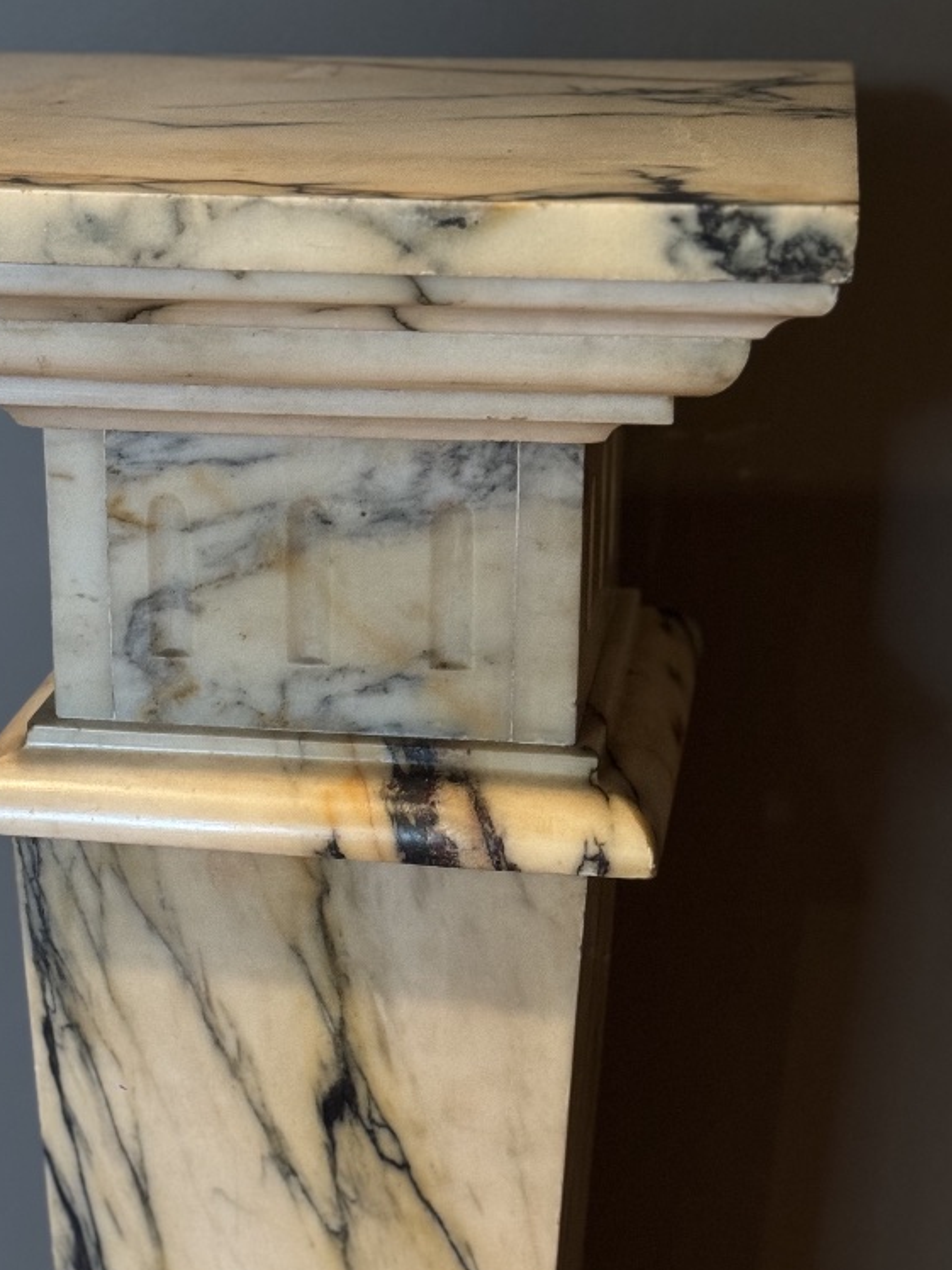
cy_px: 847
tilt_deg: -20.7
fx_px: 2824
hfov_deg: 19.1
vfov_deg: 25.2
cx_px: 307
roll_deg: +1.2
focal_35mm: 77
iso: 500
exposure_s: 1/33
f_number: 1.78
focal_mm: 6.76
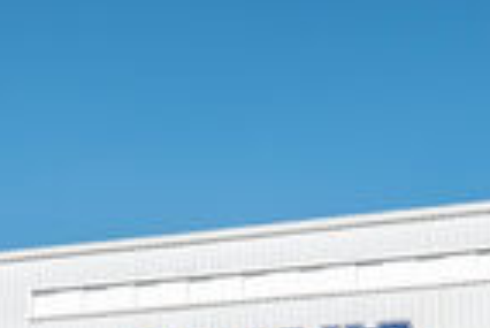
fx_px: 1226
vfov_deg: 14.6
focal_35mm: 90
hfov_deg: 22.6
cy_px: 426
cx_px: 273
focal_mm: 11.77
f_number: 9
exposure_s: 1/200
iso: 100
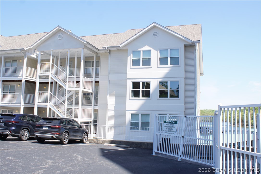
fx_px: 239
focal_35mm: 33
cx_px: 130
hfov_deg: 57.2
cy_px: 87
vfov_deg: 40.0
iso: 100
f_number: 6.3
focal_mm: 22
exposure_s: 1/125
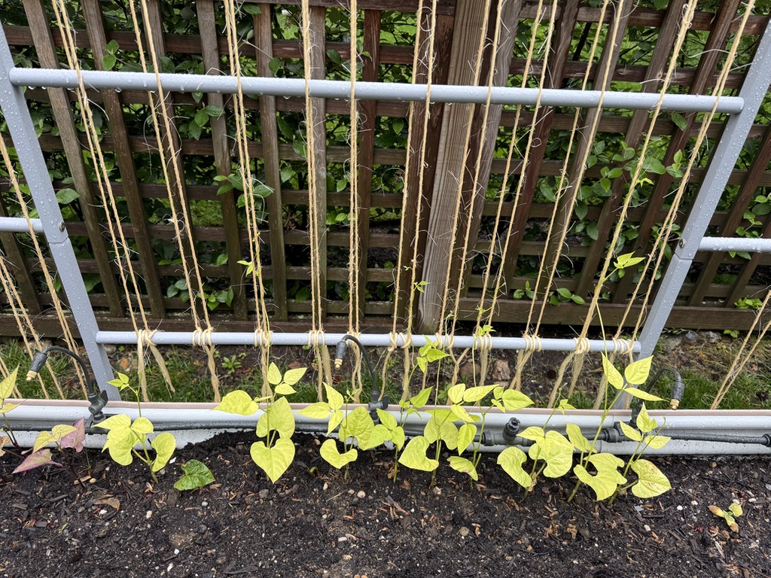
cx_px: 386
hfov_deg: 71.6
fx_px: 535
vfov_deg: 56.8
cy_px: 289
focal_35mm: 24
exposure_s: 1/121
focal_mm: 6.76
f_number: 1.78
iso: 100
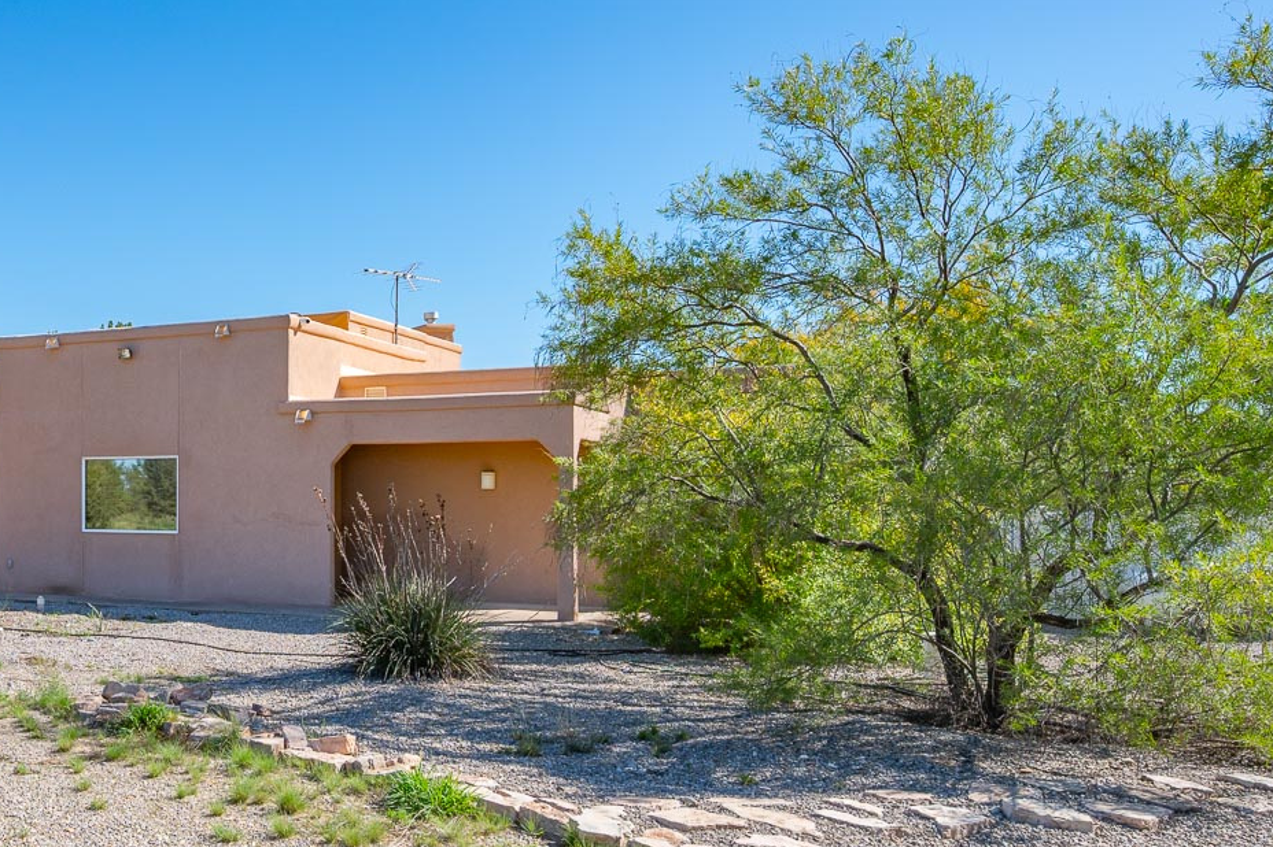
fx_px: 1202
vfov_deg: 38.8
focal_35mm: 34
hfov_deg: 52.0
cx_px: 243
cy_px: 482
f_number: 8
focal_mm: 21
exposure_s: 1/800
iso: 320
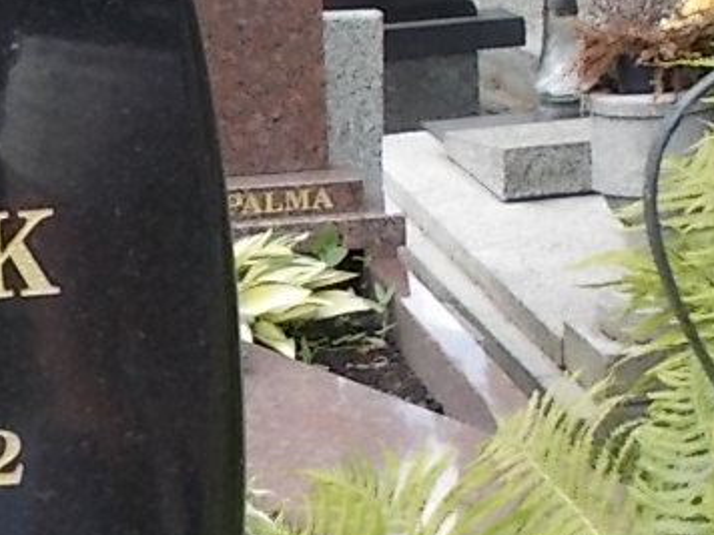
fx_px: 2413
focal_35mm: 117
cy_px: 228
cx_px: -146
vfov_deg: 12.7
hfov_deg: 16.2
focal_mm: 4.6
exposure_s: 1/250
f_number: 3.2
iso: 80
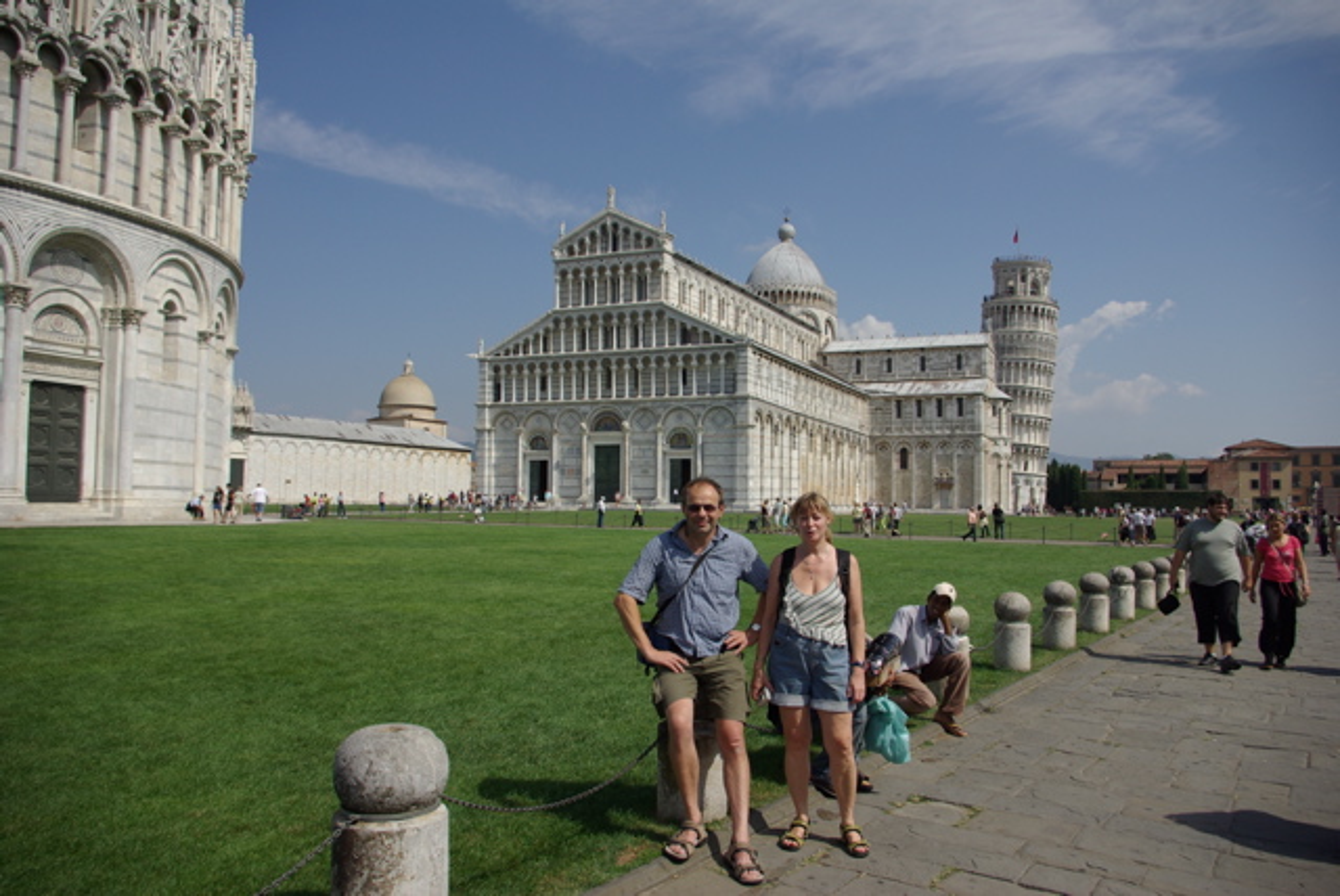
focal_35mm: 27
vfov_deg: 48.0
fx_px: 1006
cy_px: 448
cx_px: 670
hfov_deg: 67.3
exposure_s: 1/320
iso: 200
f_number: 7.1
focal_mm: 18
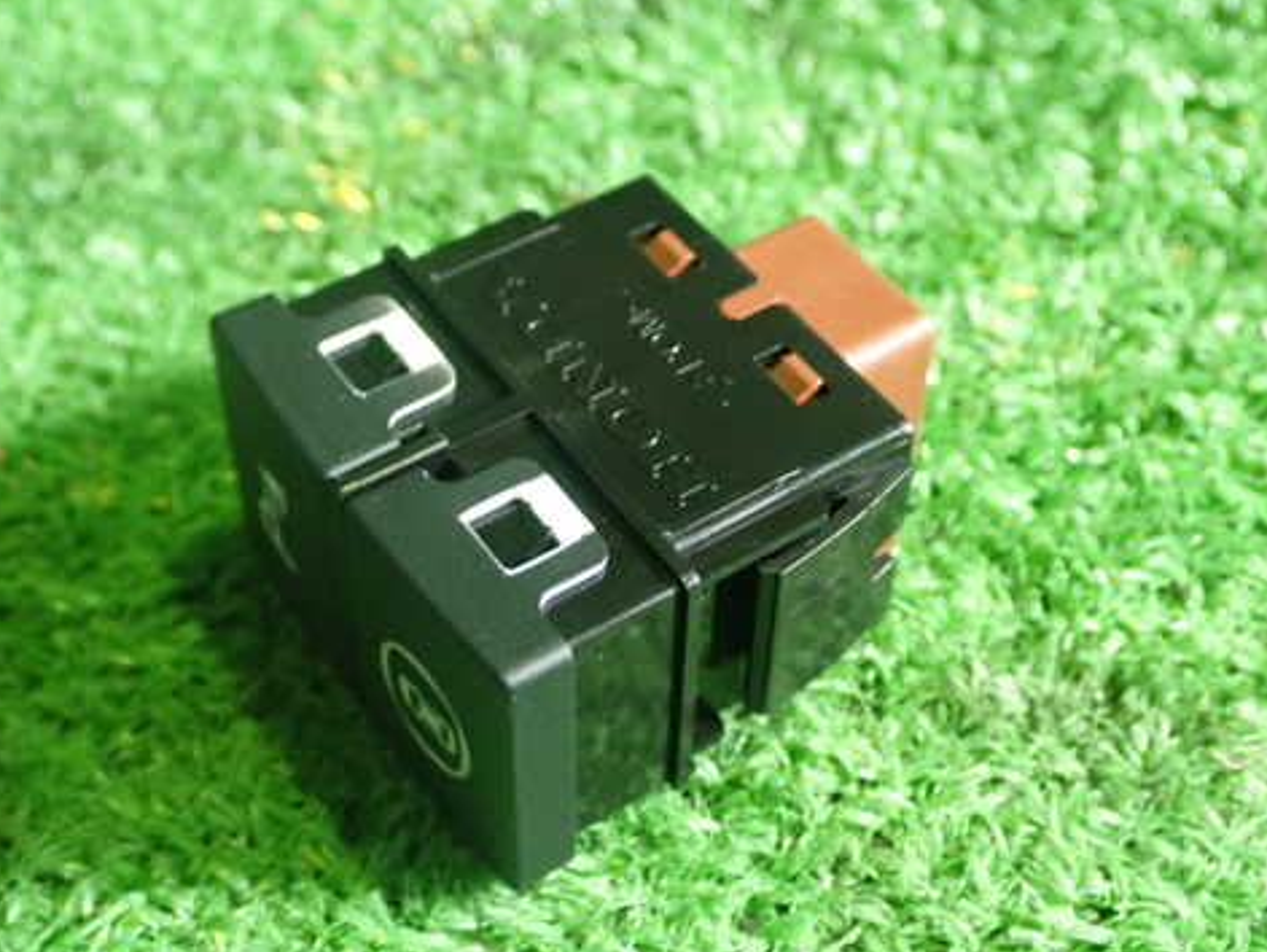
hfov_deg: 34.3
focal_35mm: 56
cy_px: 495
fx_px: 2051
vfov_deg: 26.1
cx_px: 635
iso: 800
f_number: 2.9
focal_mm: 7.84
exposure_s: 1/40
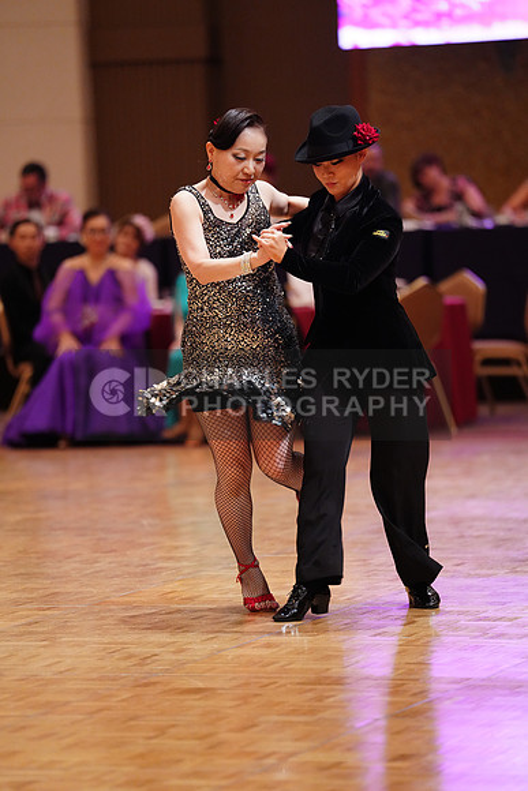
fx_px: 4397
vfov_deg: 10.3
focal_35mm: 200
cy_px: 396
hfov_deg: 6.9
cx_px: 264
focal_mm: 200
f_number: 2.8
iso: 3200
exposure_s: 1/320
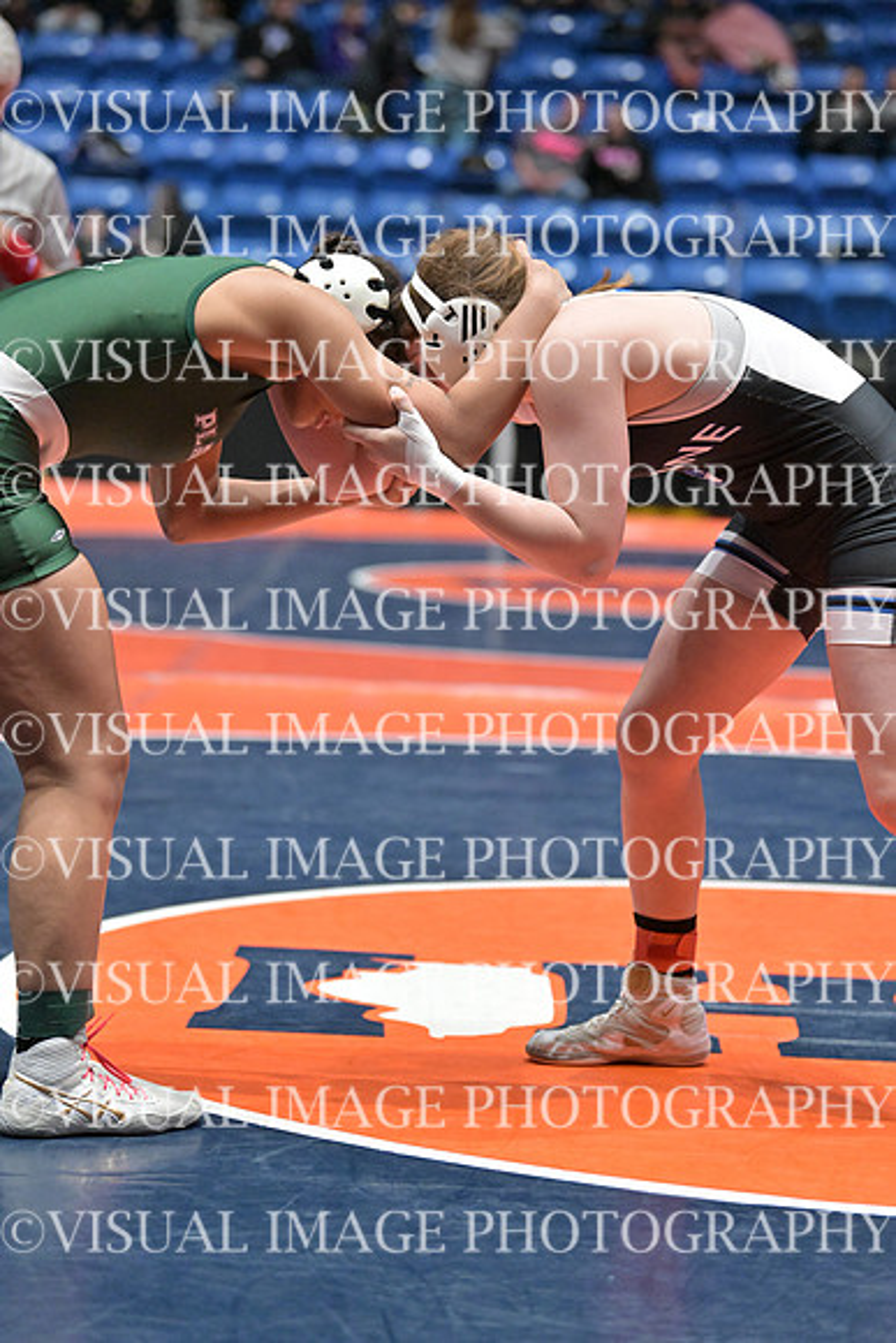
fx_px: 3917
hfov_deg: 13.0
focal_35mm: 105
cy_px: 672
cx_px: 448
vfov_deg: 19.5
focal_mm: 105
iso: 6400
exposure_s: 1/800
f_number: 2.8
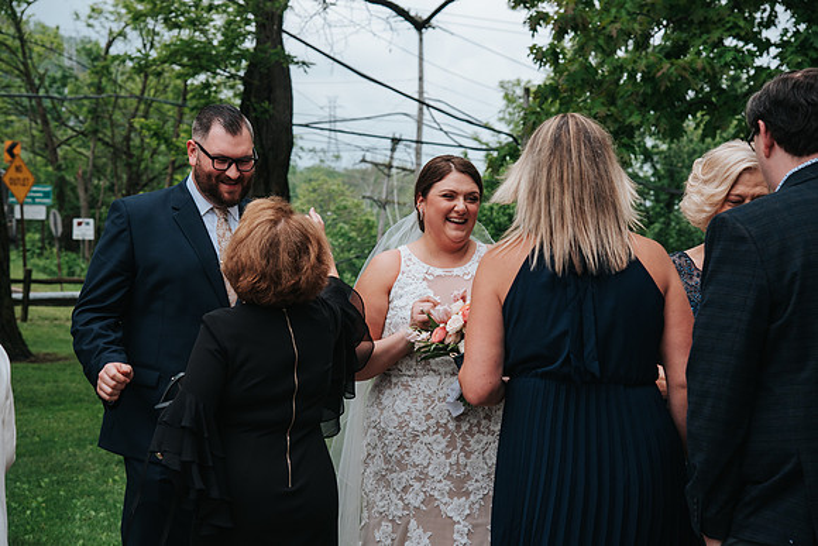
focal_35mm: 71
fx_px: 1621
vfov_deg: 19.1
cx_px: 409
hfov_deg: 28.3
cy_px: 273
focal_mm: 70
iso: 400
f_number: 5.6
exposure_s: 1/500
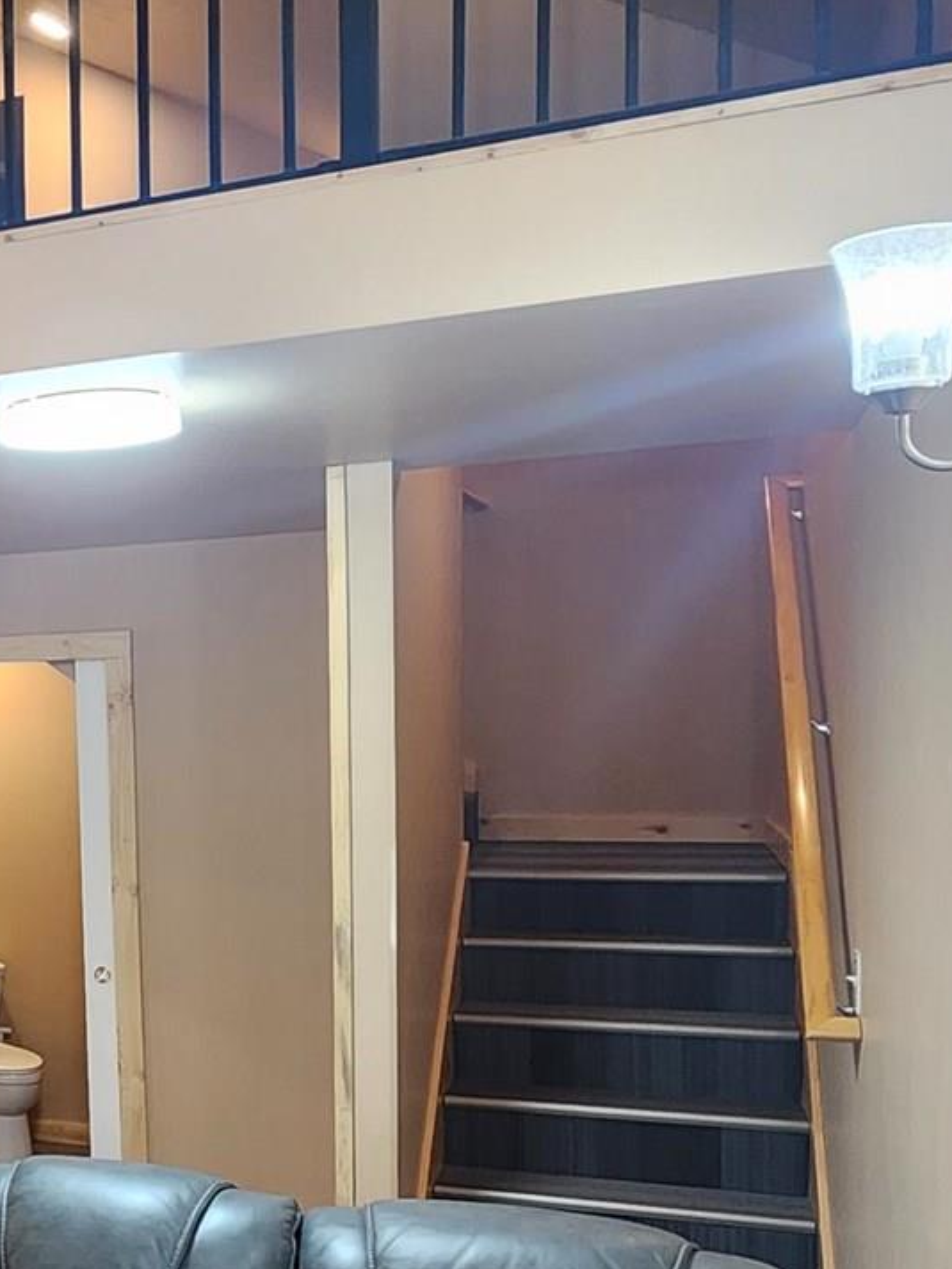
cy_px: 794
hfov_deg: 27.6
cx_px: -333
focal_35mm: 42
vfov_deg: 44.4
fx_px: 1540
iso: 320
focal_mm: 2.2
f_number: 2.2
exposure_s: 1/40
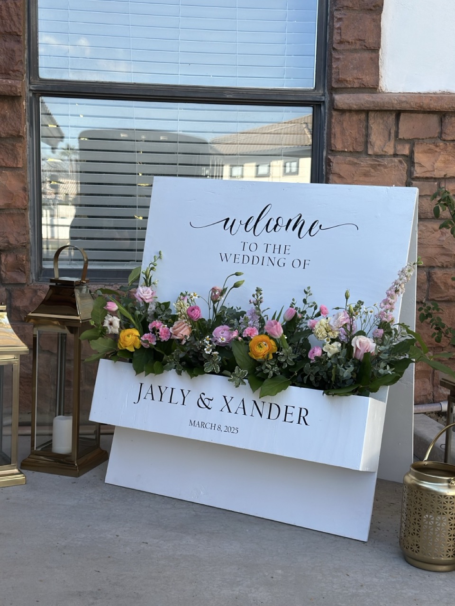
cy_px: 303
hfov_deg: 30.3
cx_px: 228
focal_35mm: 48
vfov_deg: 39.7
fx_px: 841
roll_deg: -1.0
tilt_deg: -5.9
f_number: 1.78
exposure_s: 1/1041
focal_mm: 6.86
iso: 80
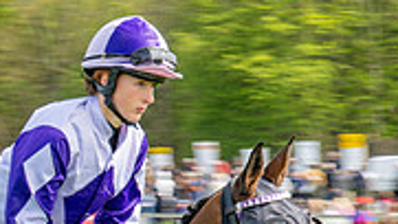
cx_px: -61
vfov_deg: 2.5
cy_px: 544
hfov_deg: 4.4
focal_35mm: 488
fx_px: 5152
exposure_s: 1/160
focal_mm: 70
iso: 100
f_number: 9
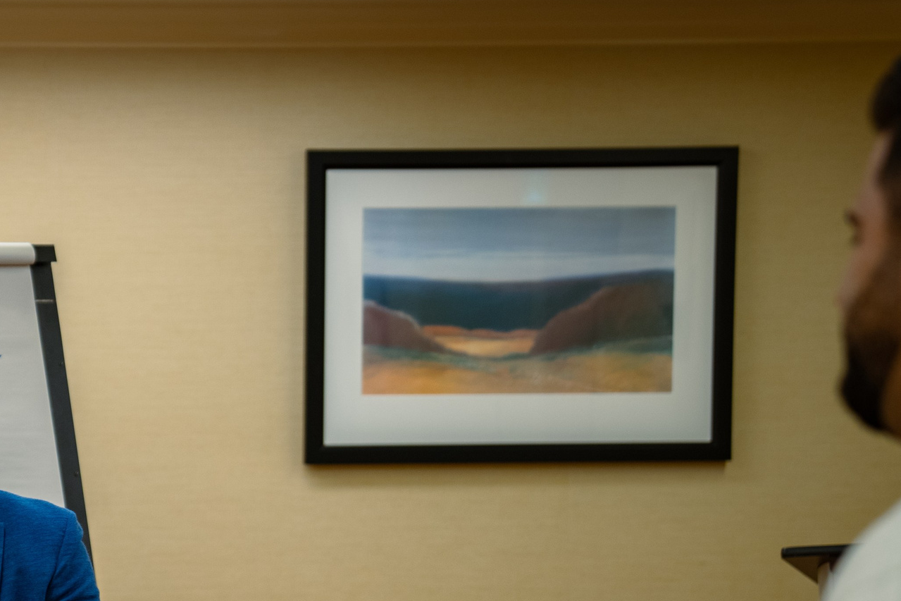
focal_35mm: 120
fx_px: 3003
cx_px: 76
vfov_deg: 11.4
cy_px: 546
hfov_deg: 16.8
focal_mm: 59
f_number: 2.8
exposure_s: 1/160
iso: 640
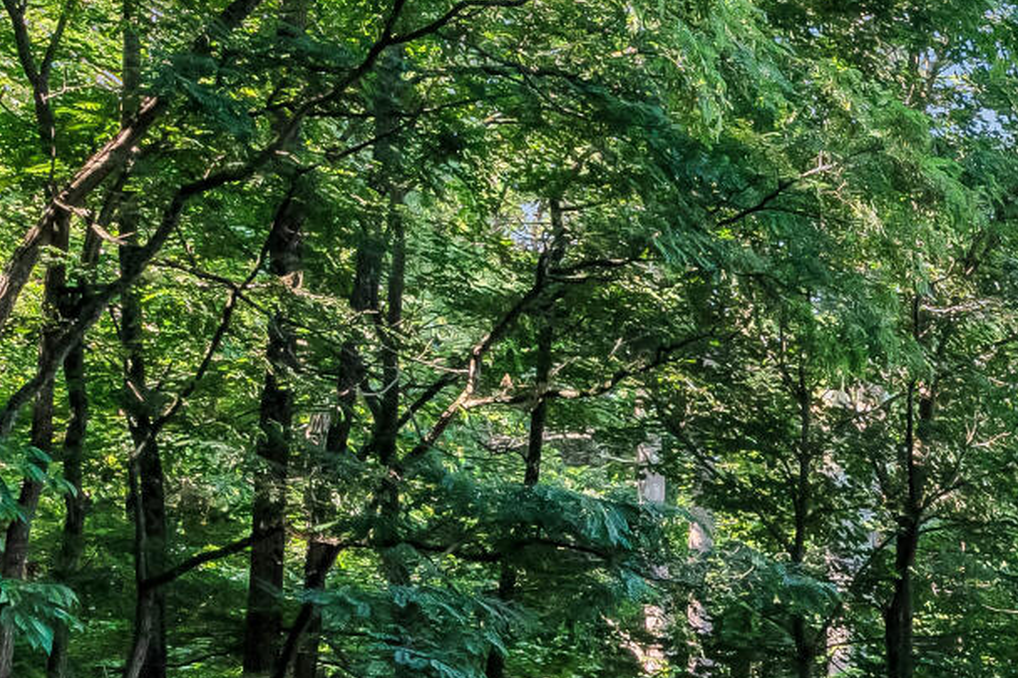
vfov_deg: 16.4
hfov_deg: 19.6
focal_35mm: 79
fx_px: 2233
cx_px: 1790
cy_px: 875
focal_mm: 16
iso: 800
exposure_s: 1/250
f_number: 8
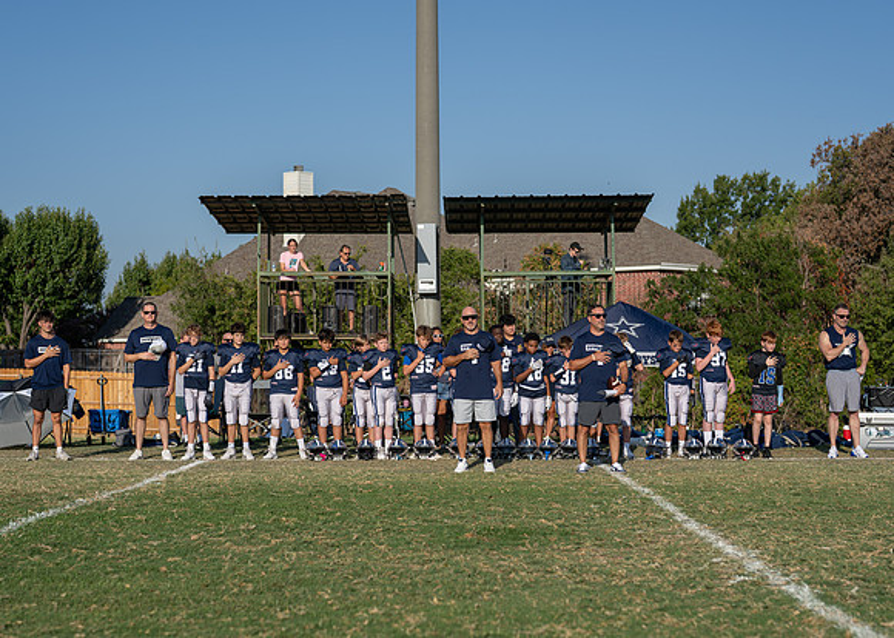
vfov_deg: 22.1
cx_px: 436
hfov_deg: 30.7
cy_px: 369
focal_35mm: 64
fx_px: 1631
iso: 100
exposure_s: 1/4000
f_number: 2.2
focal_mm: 50
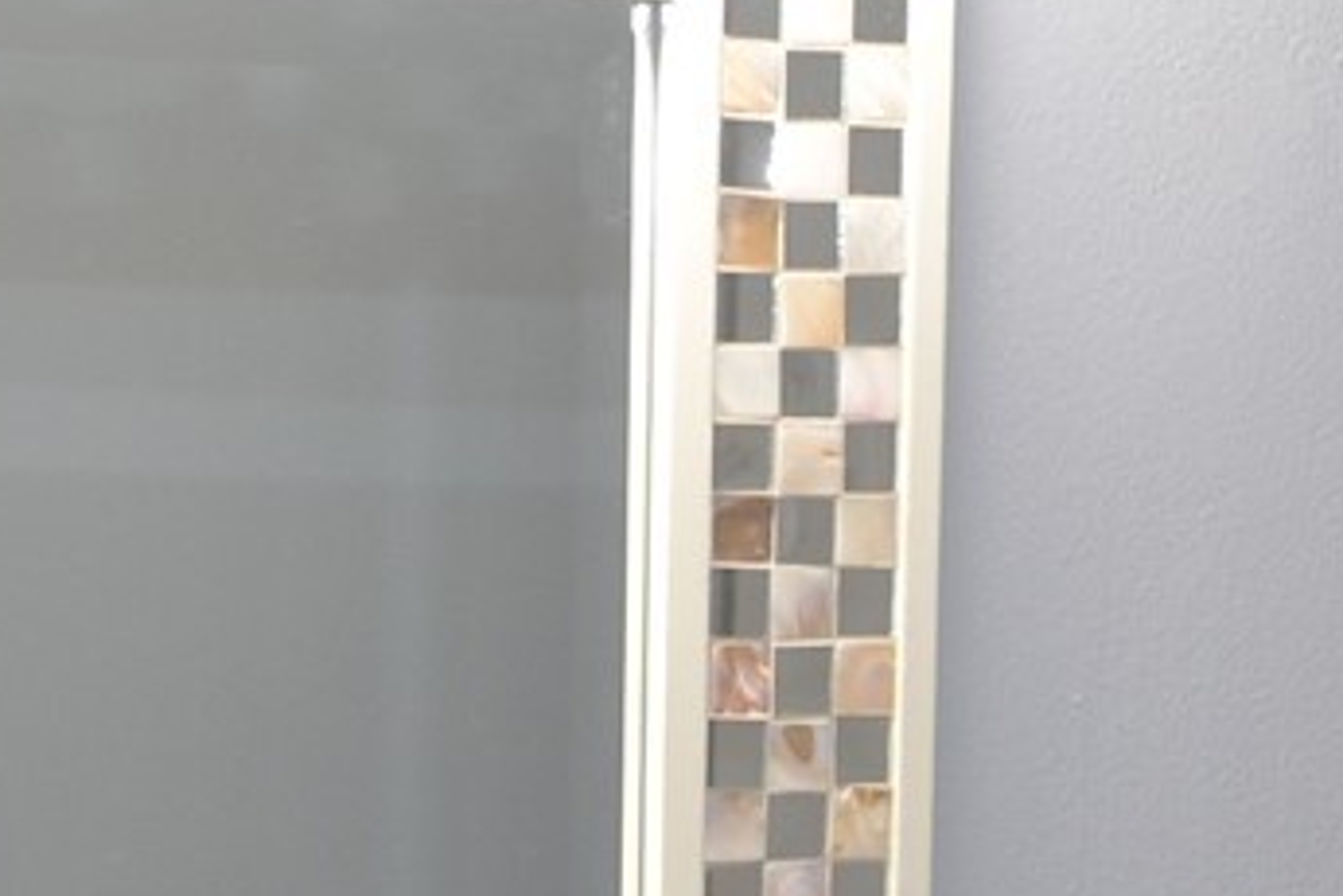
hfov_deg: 15.3
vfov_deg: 10.1
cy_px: 1213
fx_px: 4961
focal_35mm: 133
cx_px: 1069
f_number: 3.5
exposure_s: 1/60
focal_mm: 18
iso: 400
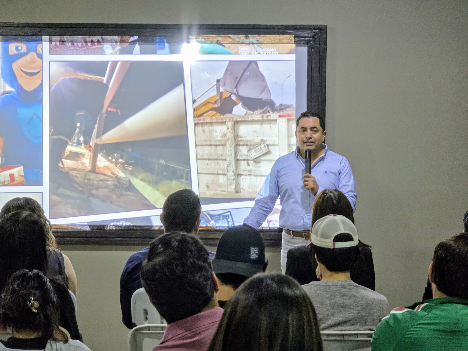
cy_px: 176
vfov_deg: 12.9
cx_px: 234
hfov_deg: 17.1
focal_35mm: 115
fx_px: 1555
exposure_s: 1/37.6
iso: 1000
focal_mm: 18.6
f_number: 3.4
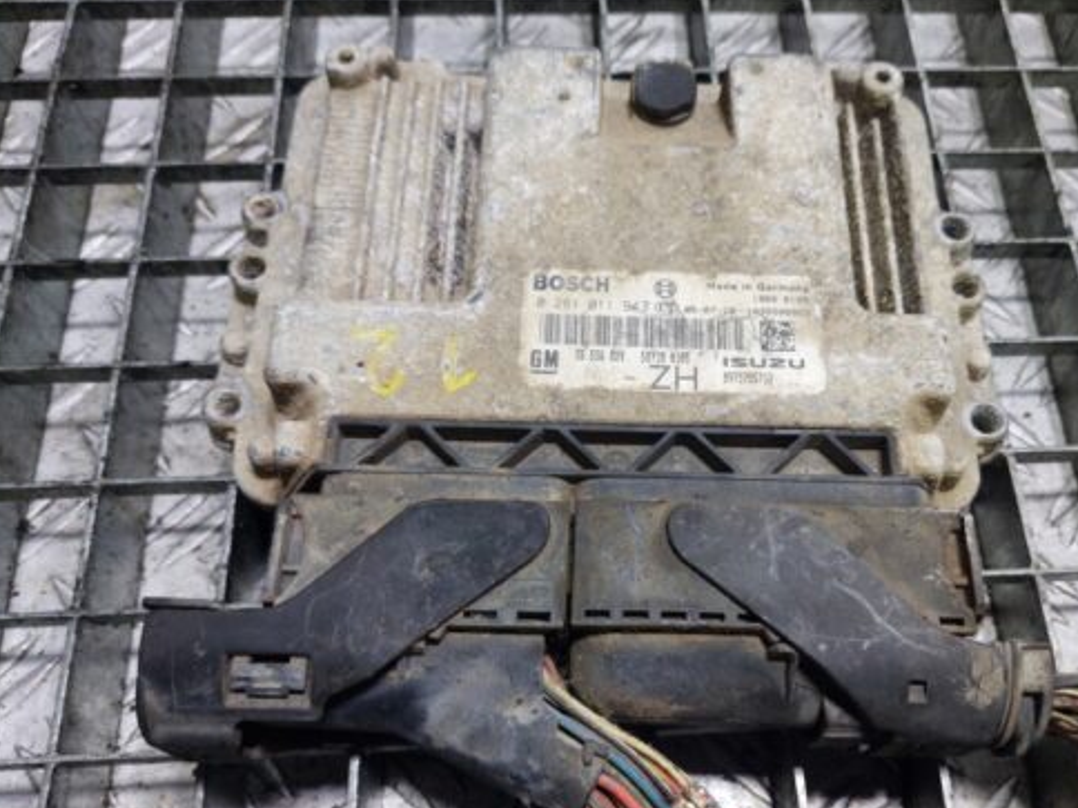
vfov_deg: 45.2
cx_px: 626
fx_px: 965
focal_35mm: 31
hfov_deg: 58.1
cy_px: 476
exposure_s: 1/50
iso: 125
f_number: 1.8
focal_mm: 5.23
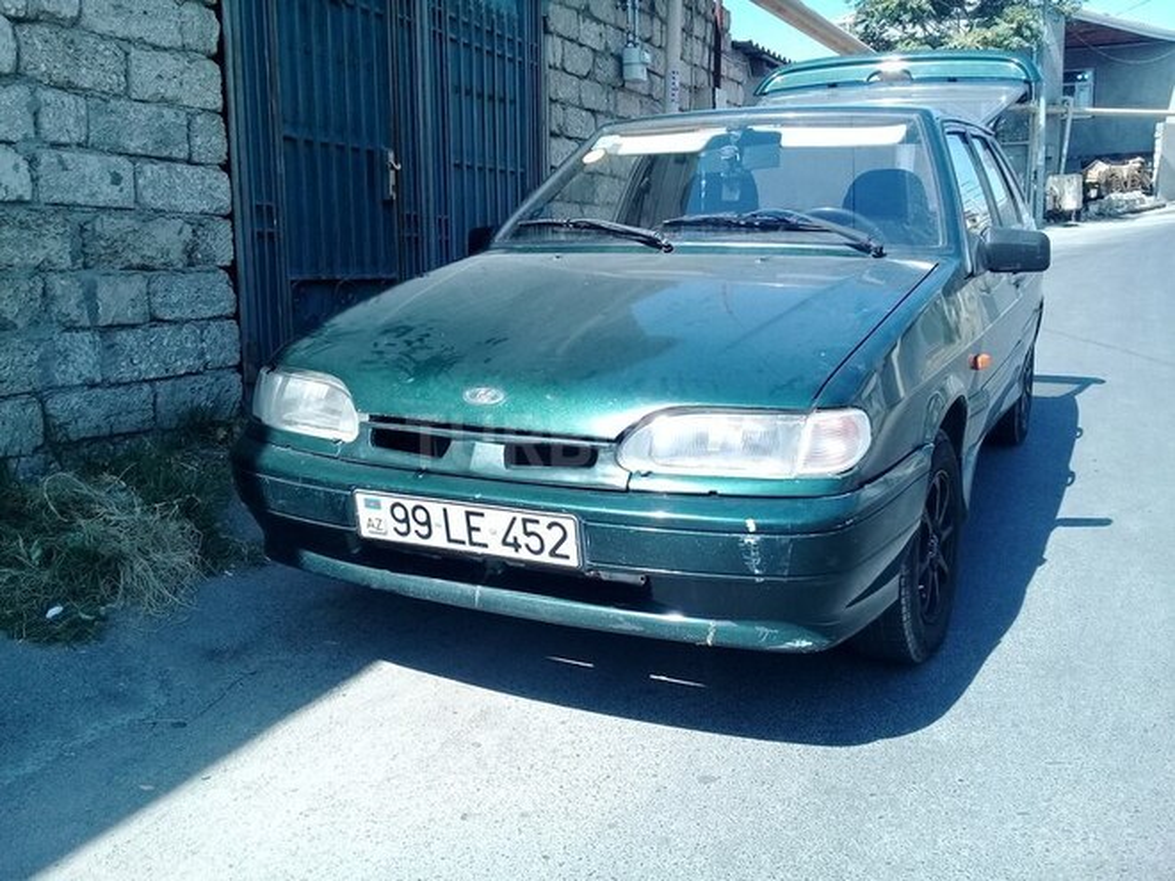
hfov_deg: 58.4
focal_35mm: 31
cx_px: 588
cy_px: 440
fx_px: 1052
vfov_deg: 45.4
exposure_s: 1/572
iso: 64
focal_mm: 3.3
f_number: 2.2
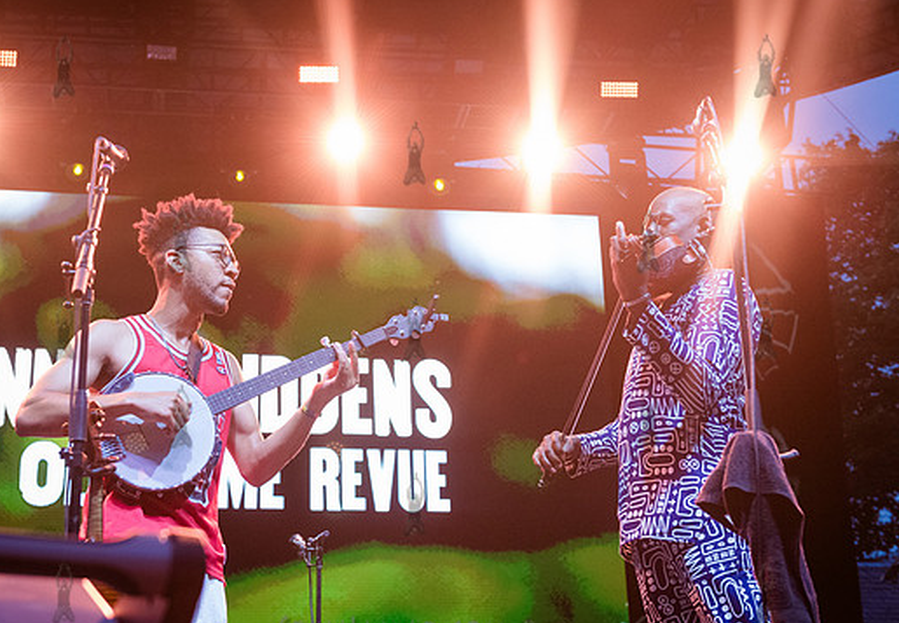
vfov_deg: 24.4
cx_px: 344
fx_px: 1441
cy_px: 295
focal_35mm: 57
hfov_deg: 34.5
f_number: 4
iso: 4000
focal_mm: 45
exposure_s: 1/500
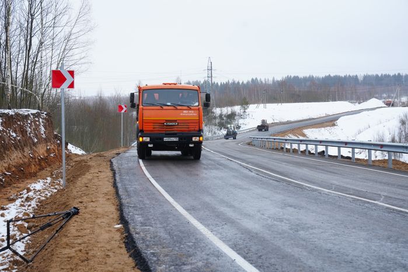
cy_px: 136
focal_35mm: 57
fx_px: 646
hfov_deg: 35.1
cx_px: 204
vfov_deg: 23.8
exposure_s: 1/320
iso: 800
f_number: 5.6
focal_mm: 57
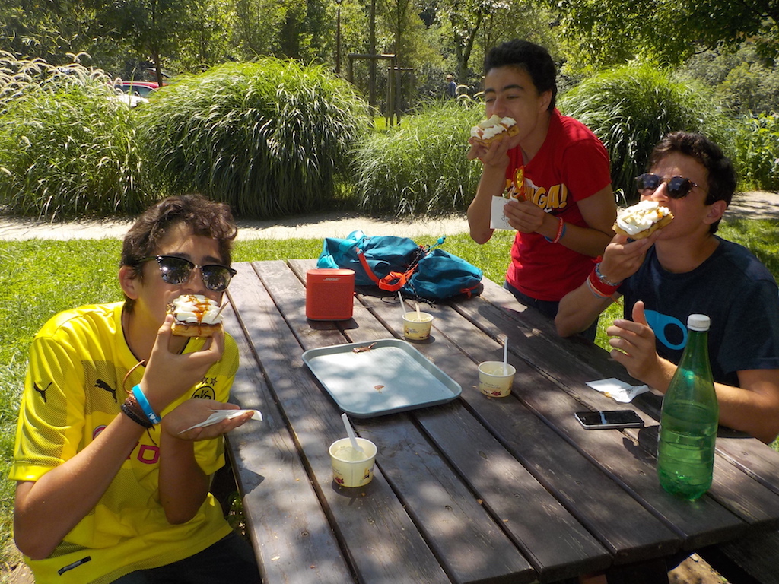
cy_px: 292
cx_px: 390
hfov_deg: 60.0
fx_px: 675
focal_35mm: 30
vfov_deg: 46.8
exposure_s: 1/640
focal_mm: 4.1
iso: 125
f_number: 3.3
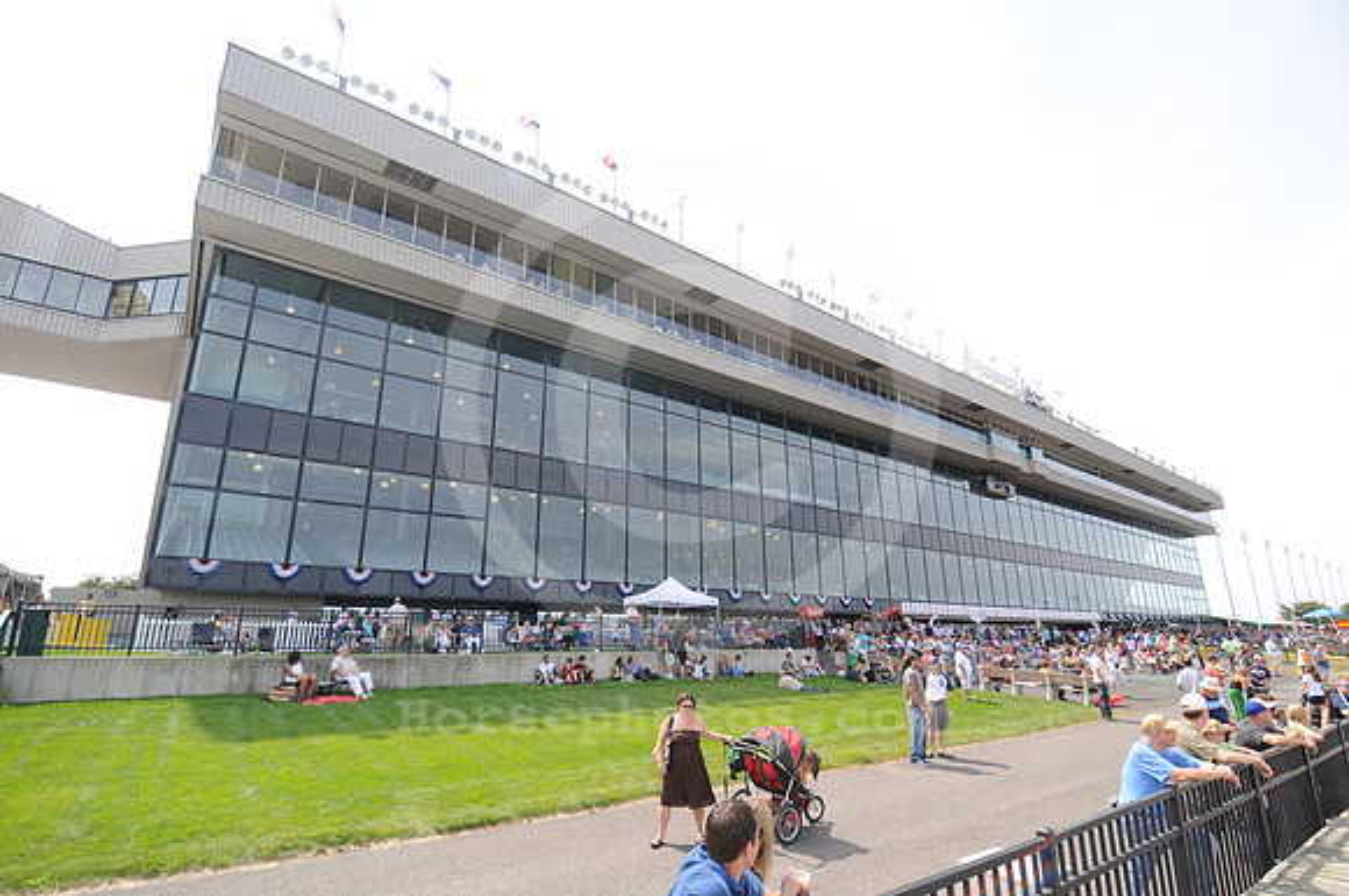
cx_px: 674
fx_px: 617
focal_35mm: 16
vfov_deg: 71.9
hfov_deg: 95.1
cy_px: 448
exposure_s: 1/1000
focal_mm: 11
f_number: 5.6
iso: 640
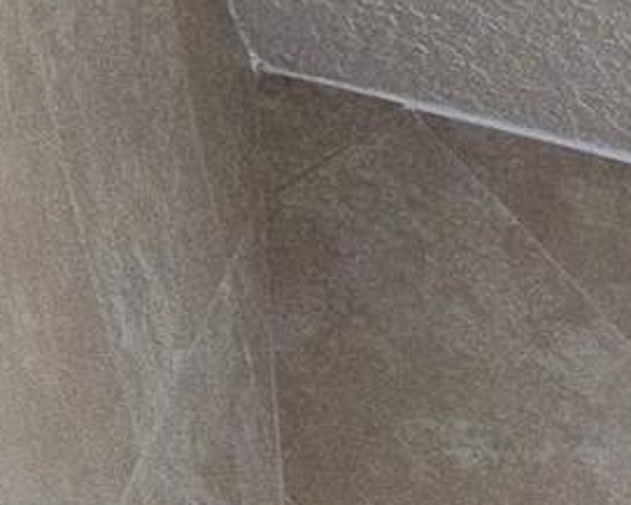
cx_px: 1548
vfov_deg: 13.6
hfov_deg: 14.6
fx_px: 1401
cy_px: 1264
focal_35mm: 75
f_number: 2.2
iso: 80
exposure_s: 1/60
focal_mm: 2.2
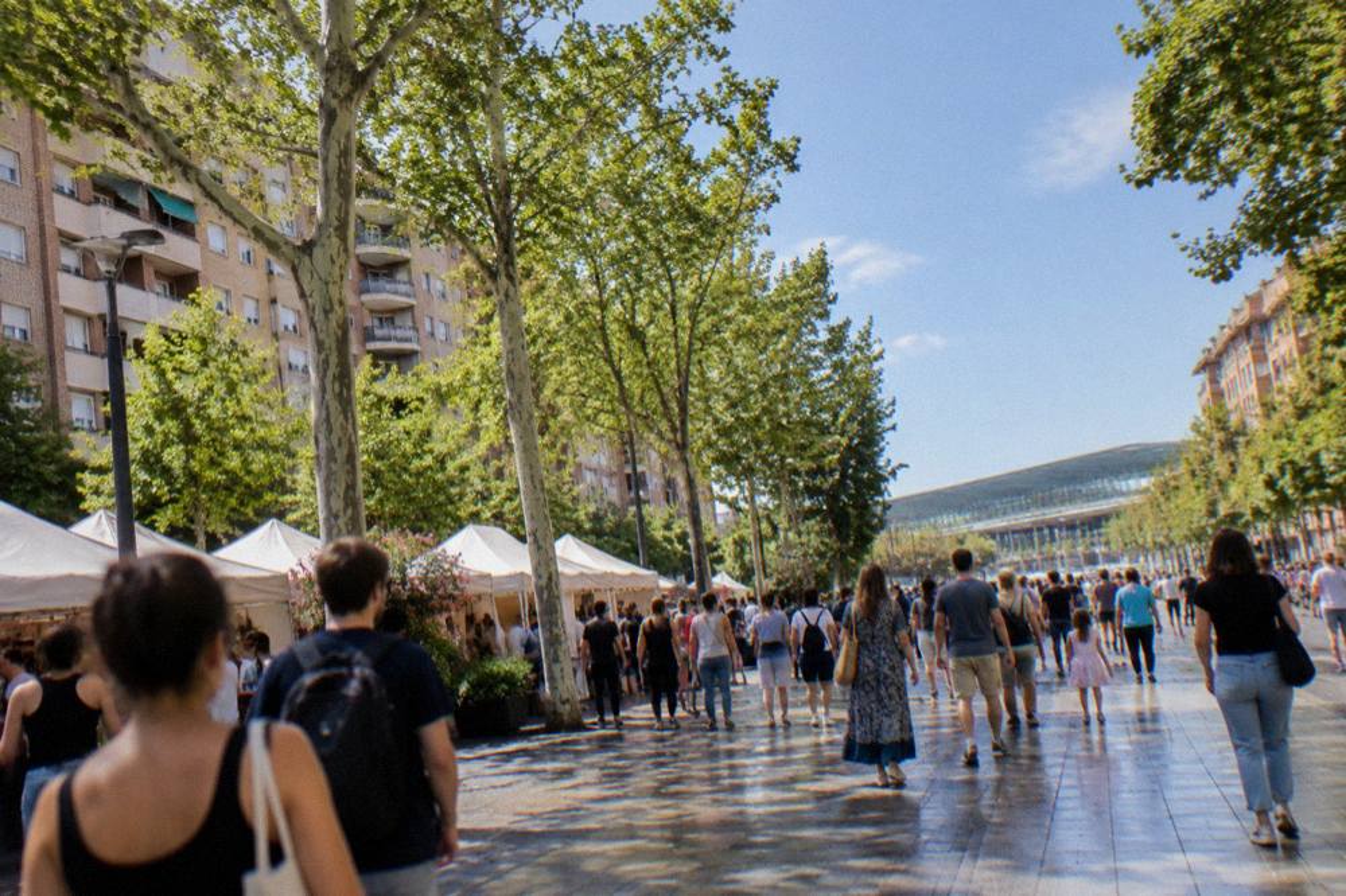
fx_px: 1757
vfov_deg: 28.6
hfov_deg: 41.9
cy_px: 448
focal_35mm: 47
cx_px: 673
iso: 500
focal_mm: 47
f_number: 7.1
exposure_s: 1/640
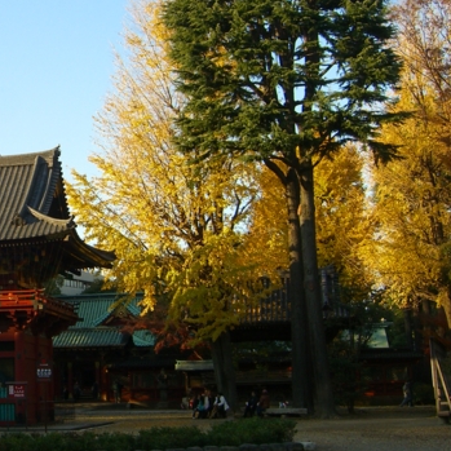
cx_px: -9
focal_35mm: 77
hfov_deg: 21.6
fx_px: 1135
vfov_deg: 22.5
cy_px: 189
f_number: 4
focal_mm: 7.9
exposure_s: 1/200
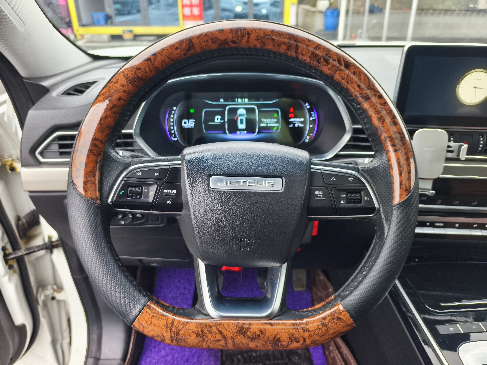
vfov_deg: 58.9
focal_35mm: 23
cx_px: 244
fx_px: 324
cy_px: 182
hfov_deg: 73.9
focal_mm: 5.84
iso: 400
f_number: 1.6
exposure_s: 1/59.2
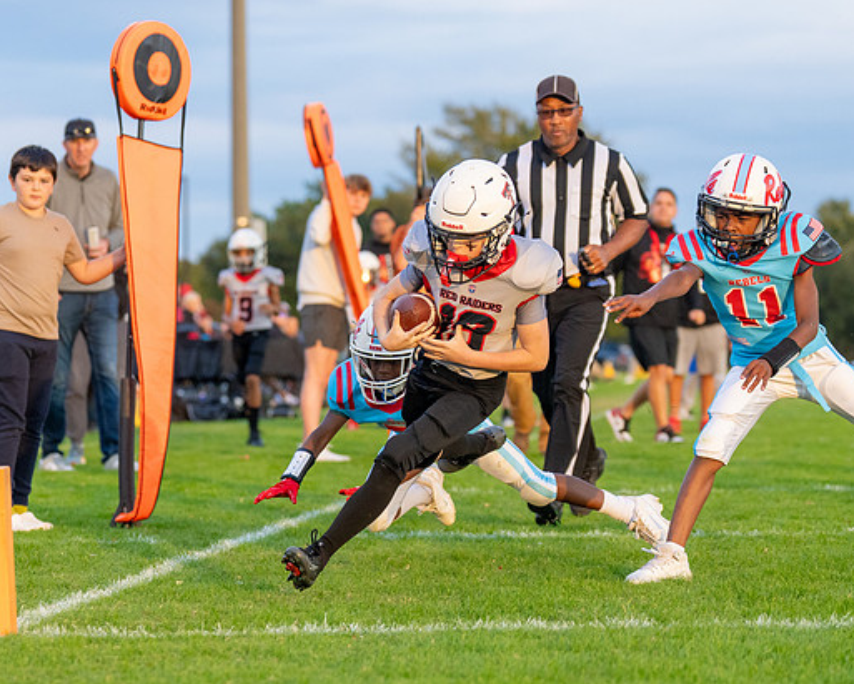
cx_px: 365
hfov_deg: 11.8
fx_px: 4147
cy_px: 377
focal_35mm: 164
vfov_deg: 9.4
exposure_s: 1/1600
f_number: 2.8
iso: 1000
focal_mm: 94
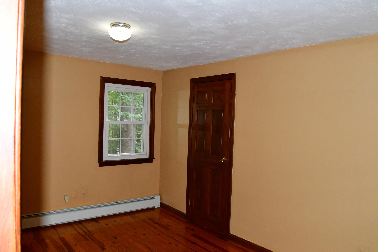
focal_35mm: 27
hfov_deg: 67.4
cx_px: 189
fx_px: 283
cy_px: 126
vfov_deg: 47.9
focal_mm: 18
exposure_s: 1/125
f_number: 8
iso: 3200
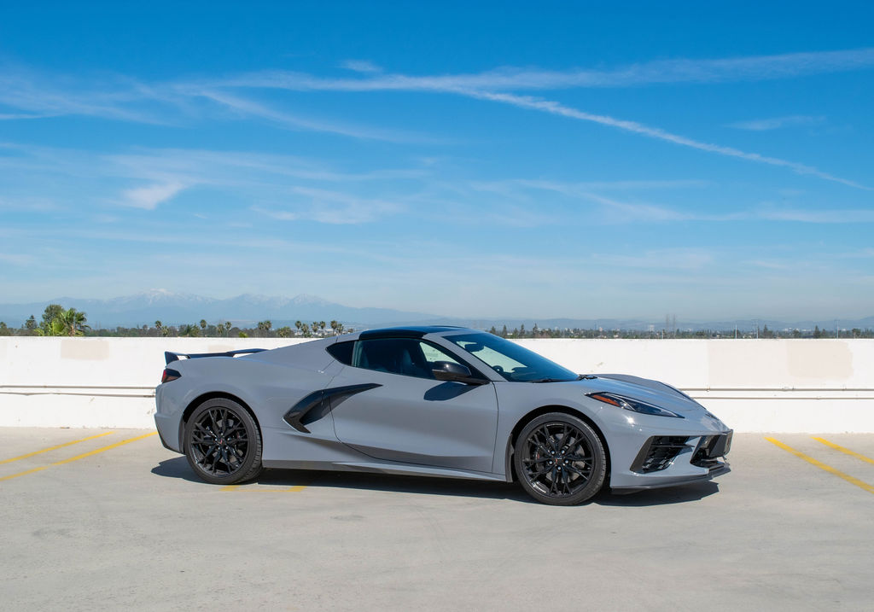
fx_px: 1147
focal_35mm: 47
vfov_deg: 29.9
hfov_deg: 41.7
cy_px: 306
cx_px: 459
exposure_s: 1/640
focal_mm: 30
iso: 200
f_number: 13
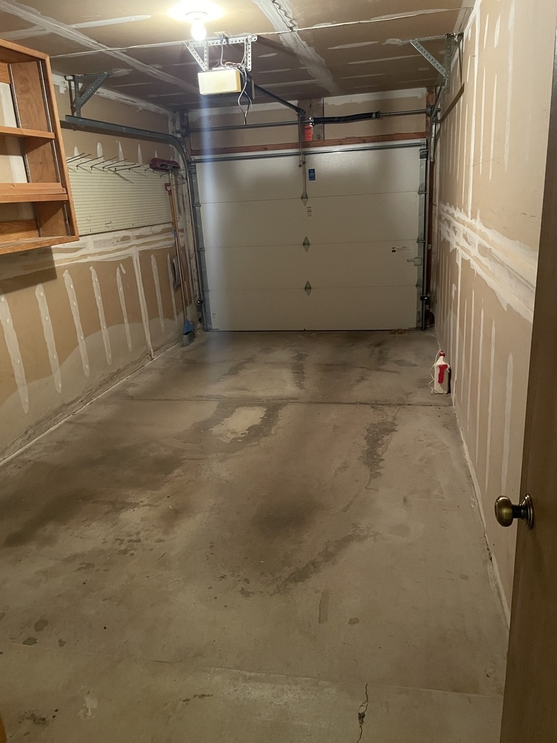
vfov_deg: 67.3
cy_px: 372
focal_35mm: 26
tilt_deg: -17.0
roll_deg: +3.0
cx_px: 278
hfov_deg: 53.1
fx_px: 558
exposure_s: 1/30
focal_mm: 4.2
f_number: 1.6
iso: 800
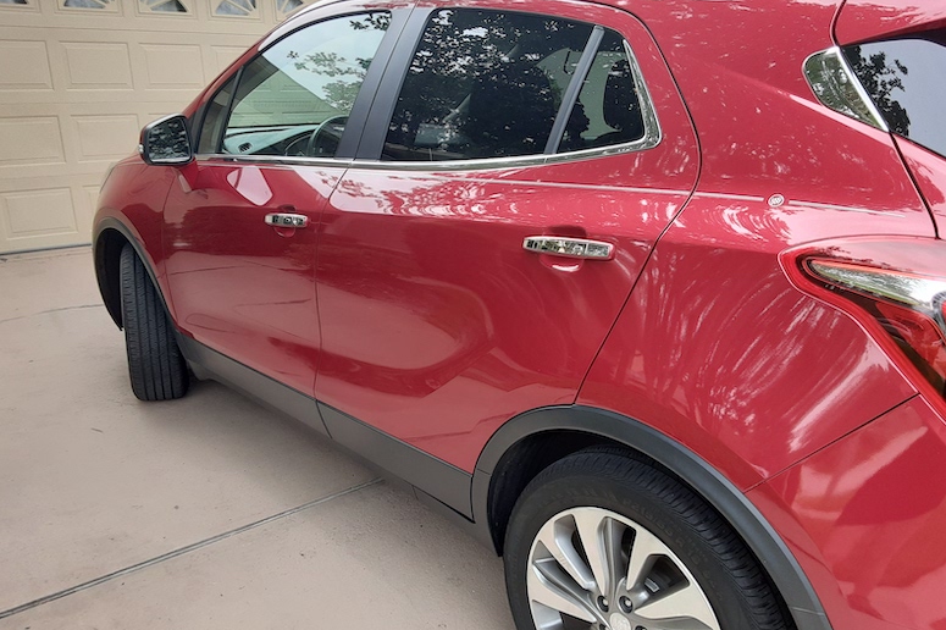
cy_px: 342
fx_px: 762
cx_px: 478
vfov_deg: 44.9
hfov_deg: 63.7
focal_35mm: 29
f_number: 1.9
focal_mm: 2.91
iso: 40
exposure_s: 1/194
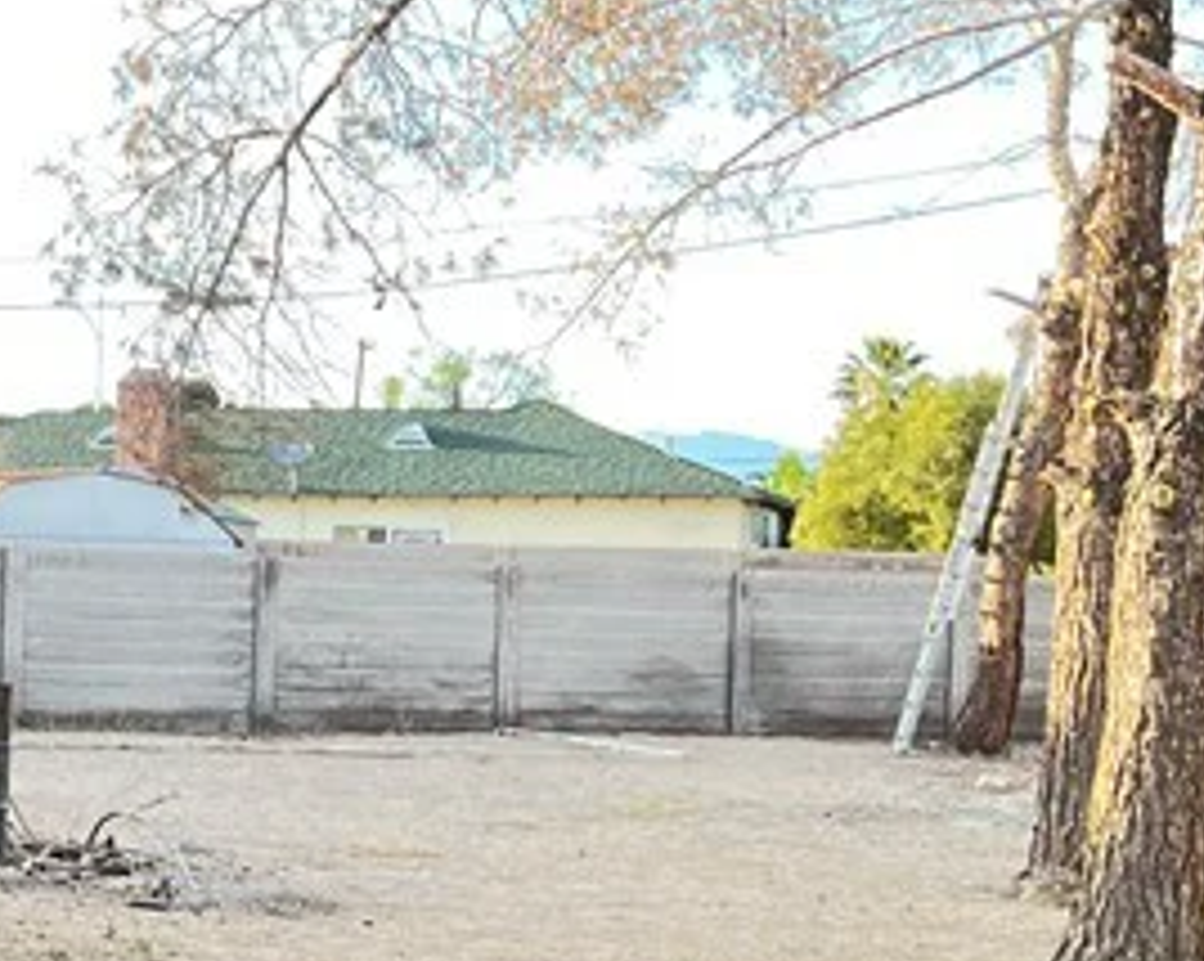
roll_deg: -1.0
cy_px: 777
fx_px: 3454
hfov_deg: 18.4
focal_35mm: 97
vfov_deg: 15.7
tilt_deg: -3.1
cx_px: -377
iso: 50
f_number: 1.5
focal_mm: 5.7
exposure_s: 1/181
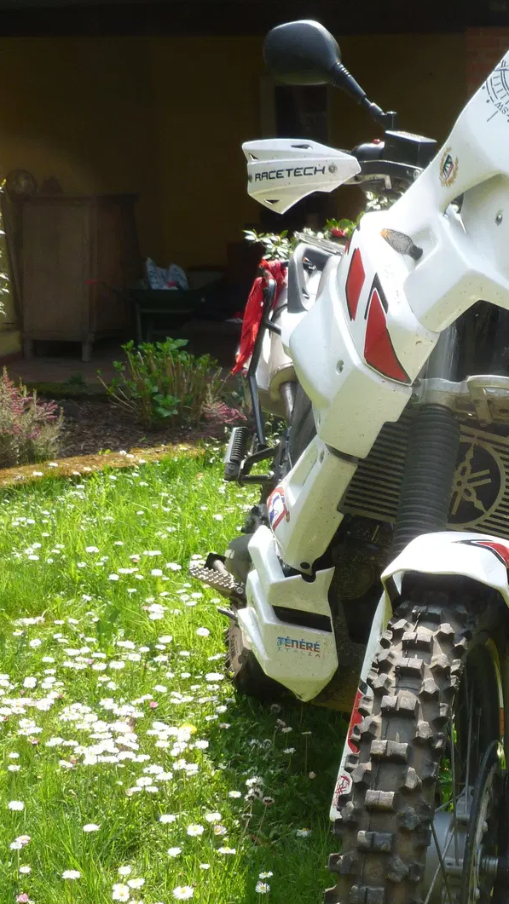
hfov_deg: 25.1
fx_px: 1103
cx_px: 466
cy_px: 537
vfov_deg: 44.4
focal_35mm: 46
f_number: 3.3
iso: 100
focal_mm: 5
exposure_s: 1/250
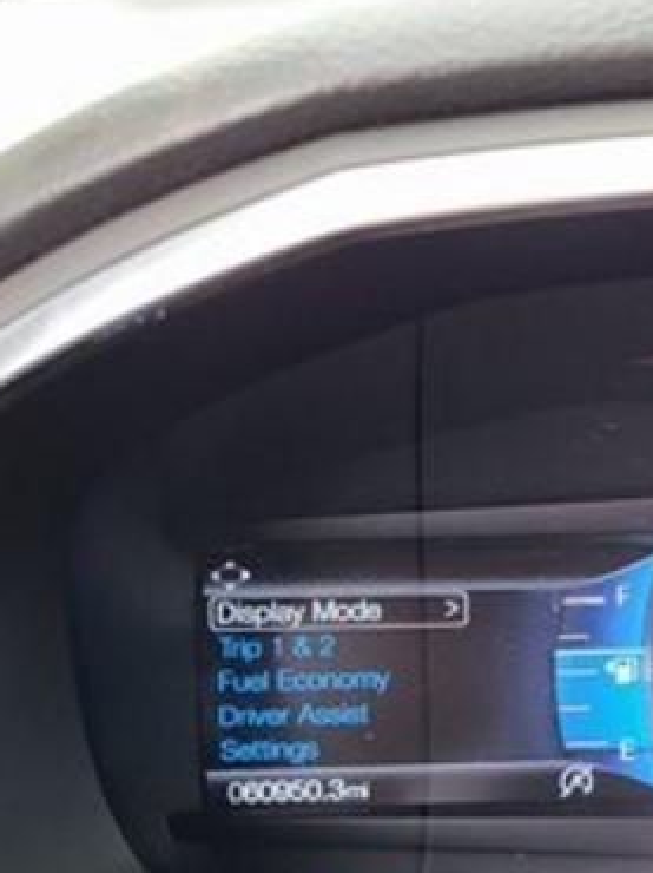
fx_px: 1813
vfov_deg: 26.7
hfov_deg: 17.9
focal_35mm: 72
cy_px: 665
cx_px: 1018
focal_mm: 5.4
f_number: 1.8
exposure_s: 1/120
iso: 160
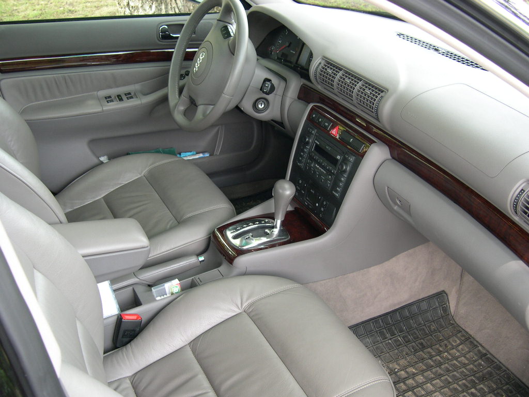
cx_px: 264
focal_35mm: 38
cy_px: 198
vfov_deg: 37.7
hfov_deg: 49.0
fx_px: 581
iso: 100
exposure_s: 1/38.8
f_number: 2.8
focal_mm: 8
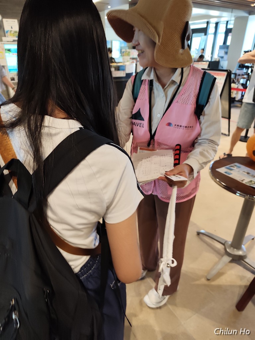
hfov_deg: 58.9
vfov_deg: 73.9
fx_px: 226
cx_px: 128
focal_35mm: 23
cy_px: 170
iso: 400
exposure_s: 1/60
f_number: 1.7
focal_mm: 6.07
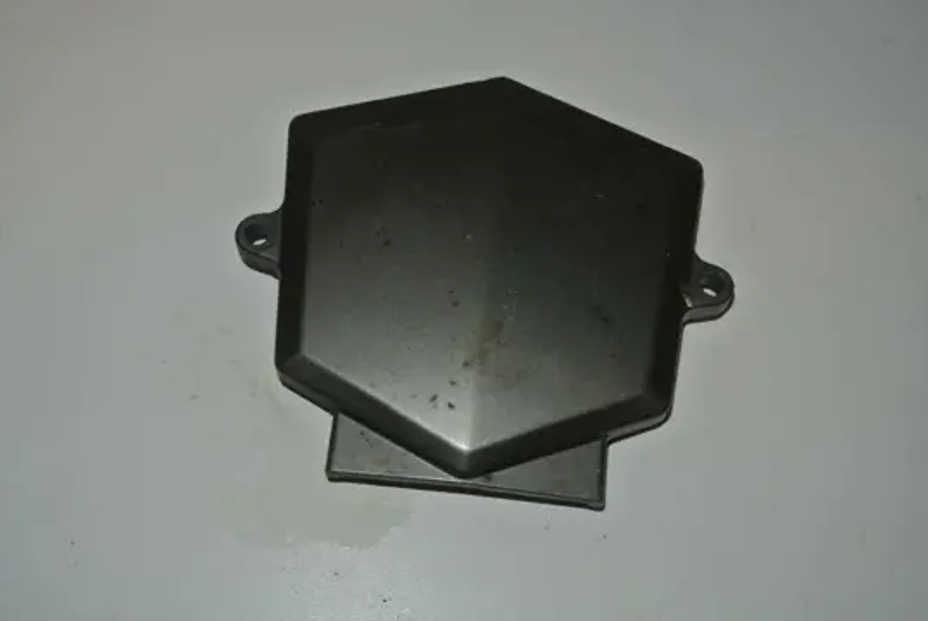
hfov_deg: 44.5
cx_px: 464
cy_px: 310
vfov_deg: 30.6
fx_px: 1135
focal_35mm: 44
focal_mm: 16.3
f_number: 4.2
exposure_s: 1/60
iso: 200
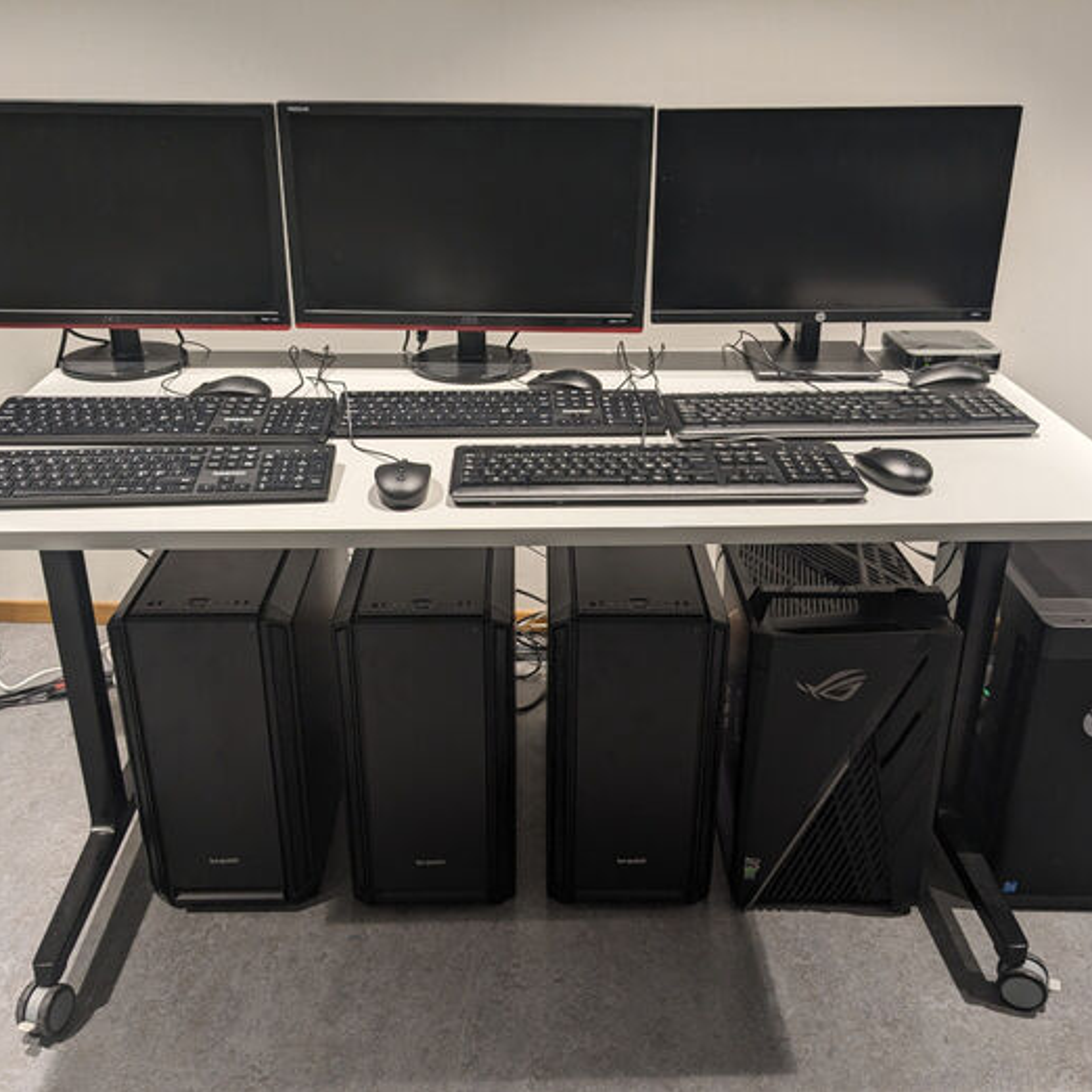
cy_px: 547
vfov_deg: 51.1
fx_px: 1142
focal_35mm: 32
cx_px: 542
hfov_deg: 51.1
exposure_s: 1/25
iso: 83
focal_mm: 4.38
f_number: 1.73
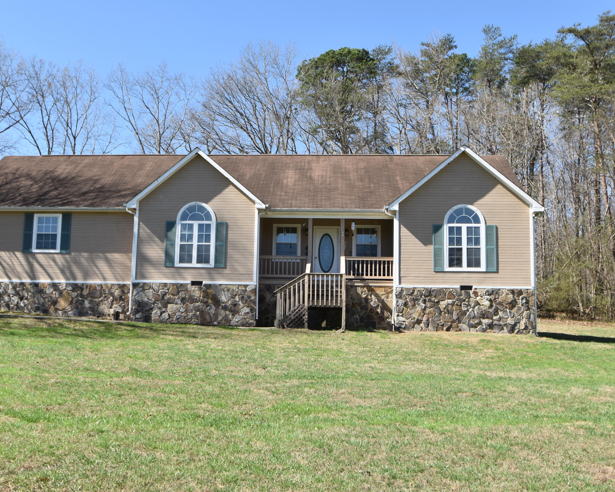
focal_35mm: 41
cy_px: 246
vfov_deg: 36.5
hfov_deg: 44.7
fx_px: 746
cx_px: 272
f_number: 8
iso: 140
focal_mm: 24
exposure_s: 1/250
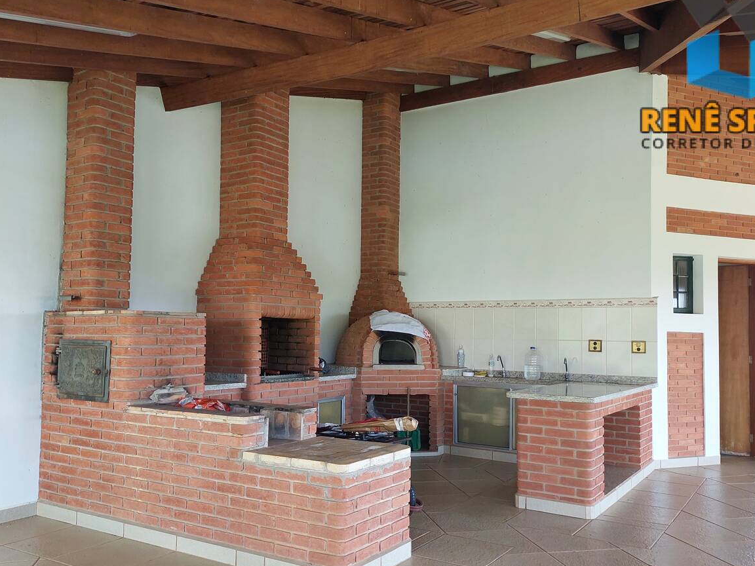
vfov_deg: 40.7
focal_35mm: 35
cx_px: 396
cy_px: 305
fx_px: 763
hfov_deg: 52.6
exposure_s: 1/120
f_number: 1.8
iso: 80
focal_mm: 5.32
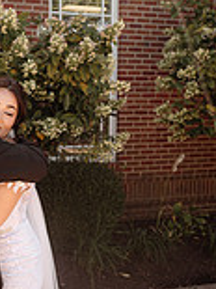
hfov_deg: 21.4
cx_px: 19
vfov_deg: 28.9
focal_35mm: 67
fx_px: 558
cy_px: 173
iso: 160
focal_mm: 24
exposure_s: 1/640
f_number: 2.8
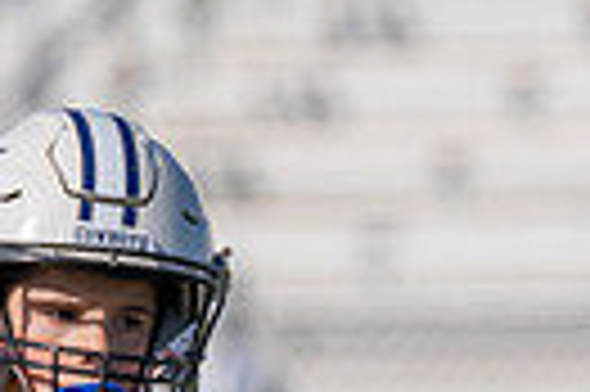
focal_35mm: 1397
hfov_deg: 1.5
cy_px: 678
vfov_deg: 1.0
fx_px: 22867
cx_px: 691
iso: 100
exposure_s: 1/2500
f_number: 3.5
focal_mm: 200
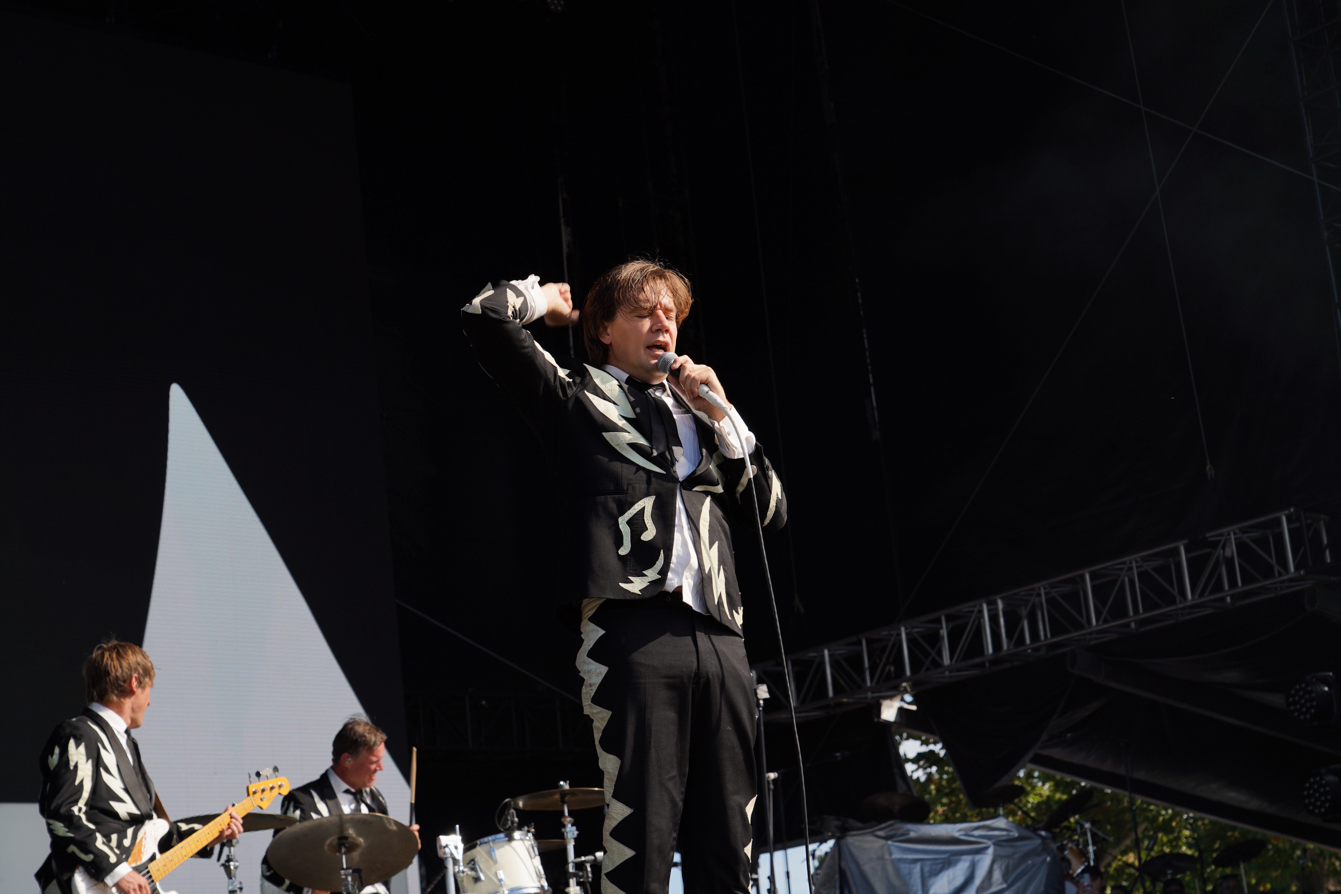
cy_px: 447
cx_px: 670
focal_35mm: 66
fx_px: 2458
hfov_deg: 30.5
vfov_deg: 20.6
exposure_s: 1/320
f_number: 8
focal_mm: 66
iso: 100
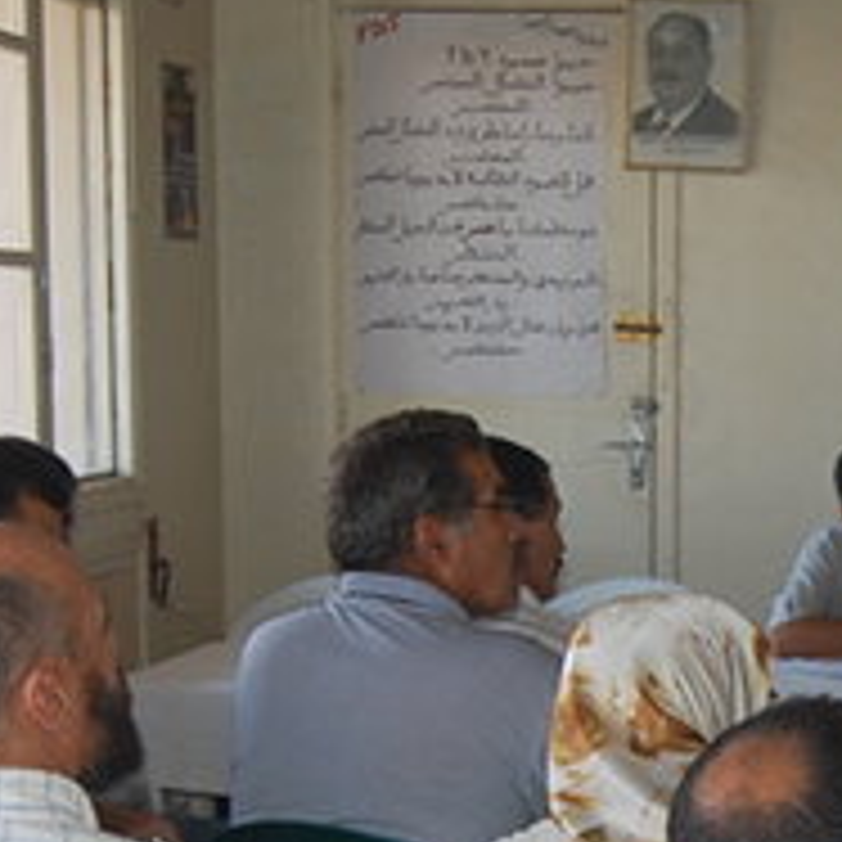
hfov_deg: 17.4
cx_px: 815
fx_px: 2697
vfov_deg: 17.5
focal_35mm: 98
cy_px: 725
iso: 400
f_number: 4
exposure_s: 1/60
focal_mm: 24
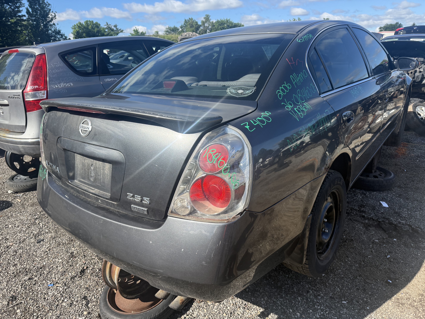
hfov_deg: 71.6
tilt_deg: -18.9
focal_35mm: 24
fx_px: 295
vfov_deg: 56.8
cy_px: 160
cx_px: 212
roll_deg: +2.9
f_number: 1.78
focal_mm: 6.76
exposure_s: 1/3759
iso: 125
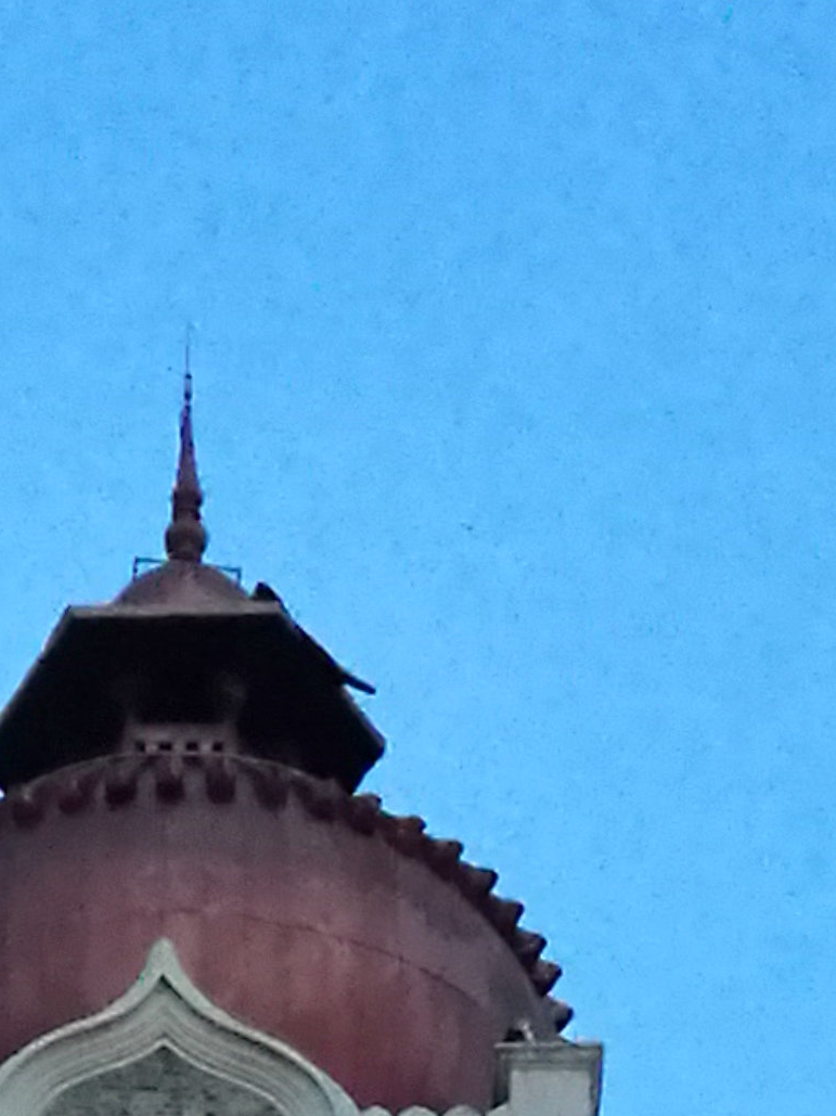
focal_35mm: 175
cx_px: 294
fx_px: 5639
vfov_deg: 9.6
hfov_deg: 8.5
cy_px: 2972
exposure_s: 1/25
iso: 500
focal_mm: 4.5
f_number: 2.2
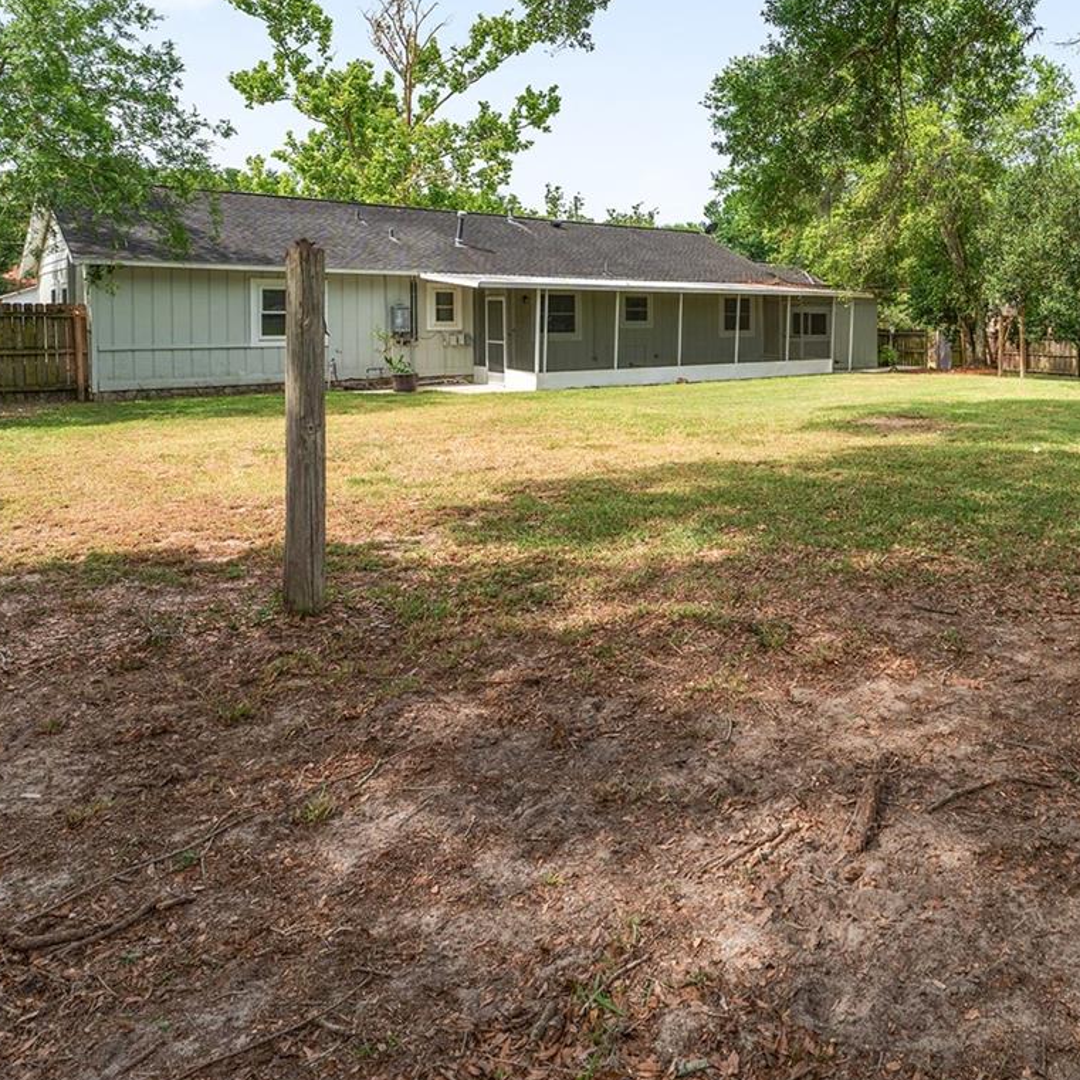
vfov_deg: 61.0
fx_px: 882
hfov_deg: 58.7
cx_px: 843
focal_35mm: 25
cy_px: 335
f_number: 7.1
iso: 400
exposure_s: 1/400
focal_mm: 14
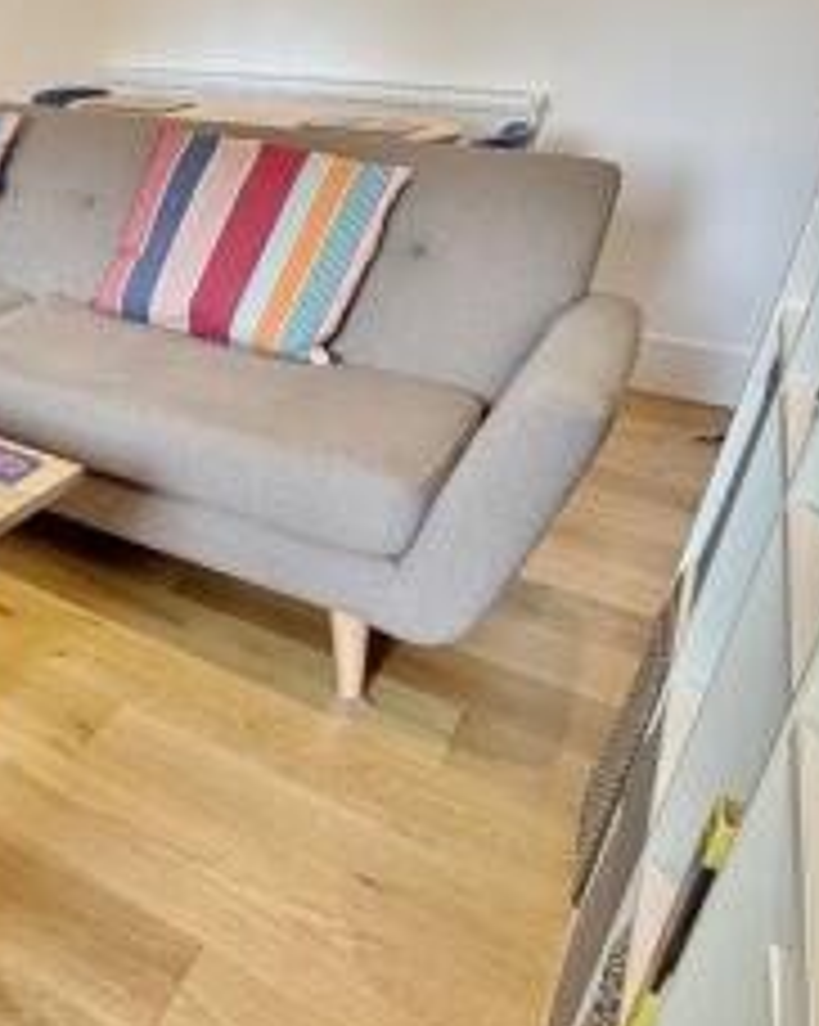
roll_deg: +0.7
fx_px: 1062
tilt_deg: -18.3
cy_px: 308
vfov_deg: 50.2
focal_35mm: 35
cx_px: -394
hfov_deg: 28.4
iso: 160
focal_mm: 2.22
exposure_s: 1/50
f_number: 2.2
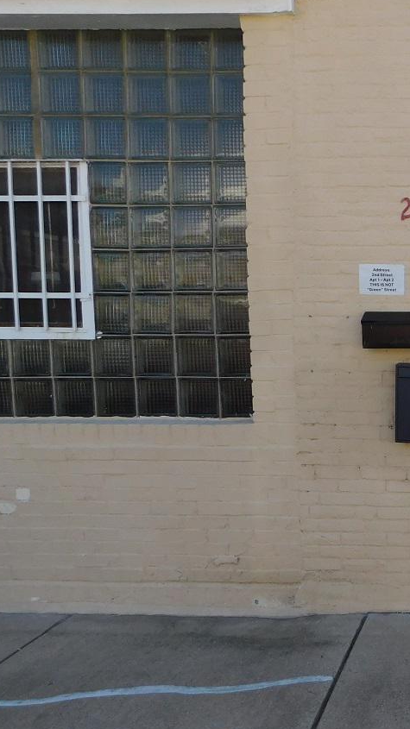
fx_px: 793
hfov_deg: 25.1
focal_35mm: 41
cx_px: 531
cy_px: 374
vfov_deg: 49.4
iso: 125
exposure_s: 1/640
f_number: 3
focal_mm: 4
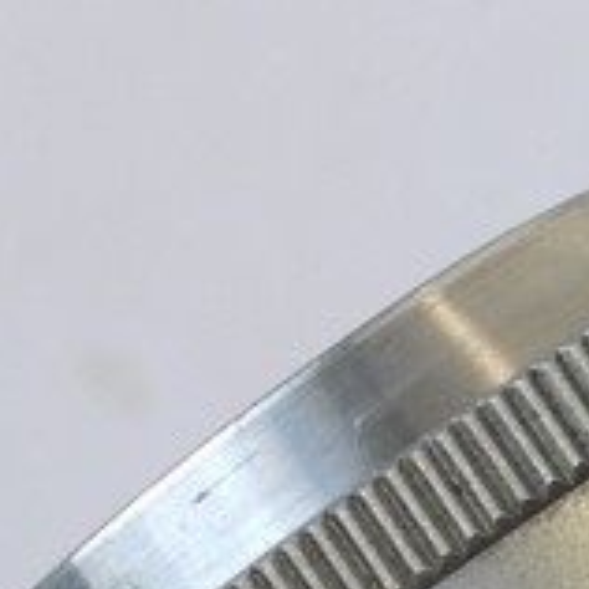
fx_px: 7739
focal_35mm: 402
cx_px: 947
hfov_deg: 4.3
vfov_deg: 4.3
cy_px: 1122
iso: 400
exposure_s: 1/30
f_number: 8
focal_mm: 30
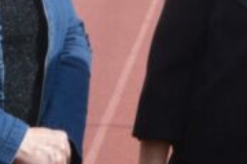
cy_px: -80
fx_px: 1406
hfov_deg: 9.9
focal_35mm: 205
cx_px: 279
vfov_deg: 6.6
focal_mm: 32
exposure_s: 1/250
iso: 100
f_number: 8
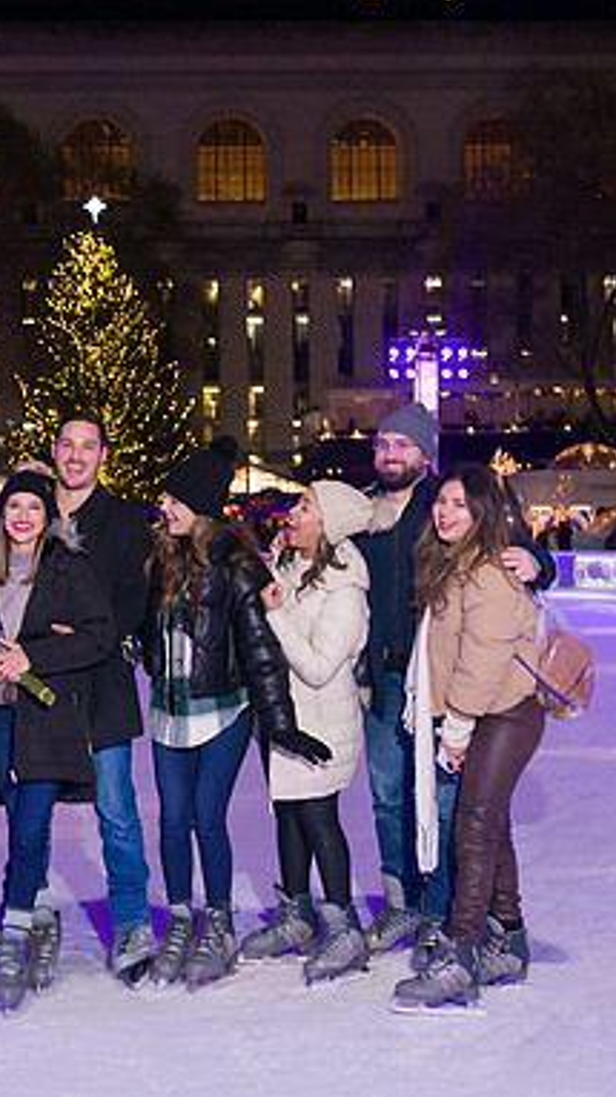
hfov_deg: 21.9
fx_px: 1570
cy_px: 548
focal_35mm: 54
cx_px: 126
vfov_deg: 38.5
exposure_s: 1/200
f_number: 4
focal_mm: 34
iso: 2000
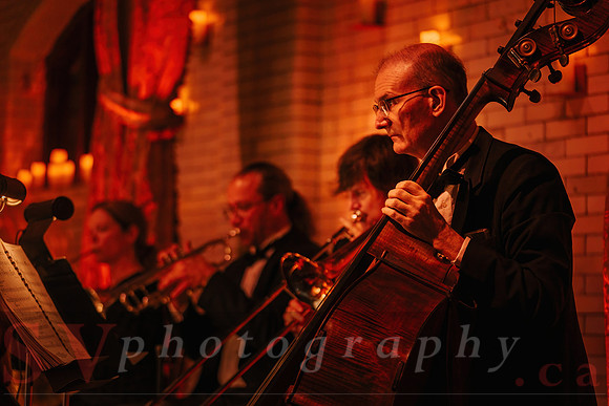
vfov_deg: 13.0
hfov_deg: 19.5
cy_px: 203
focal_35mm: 105
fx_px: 1777
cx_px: 304
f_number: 2.8
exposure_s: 1/80
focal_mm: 105
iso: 1000
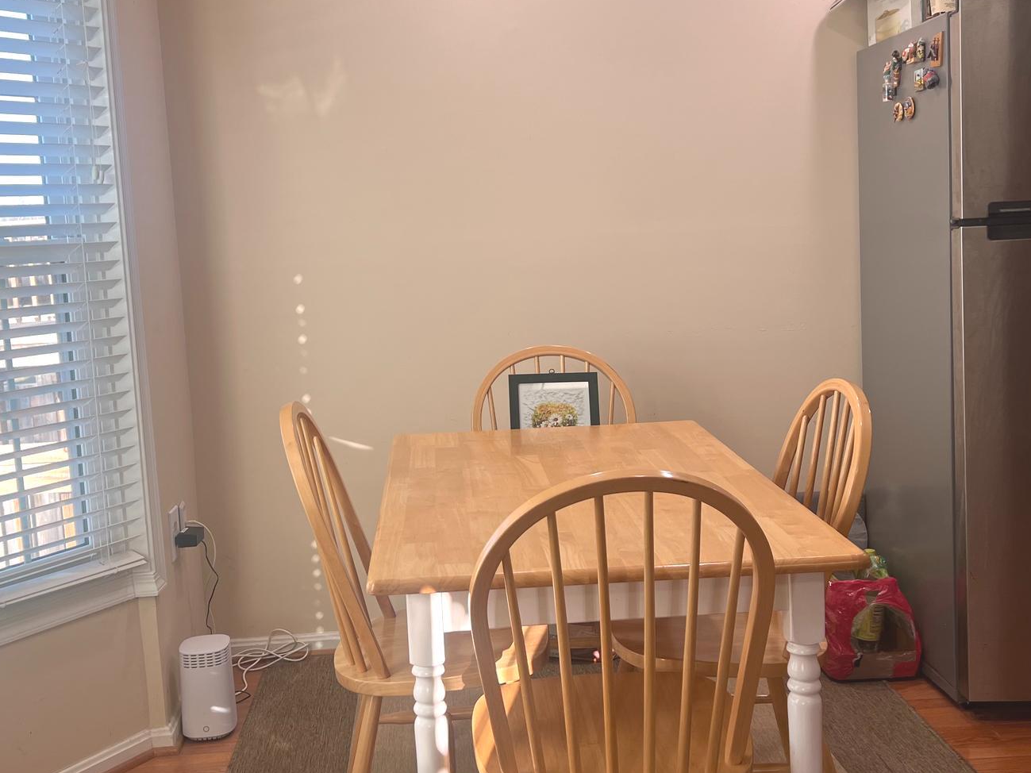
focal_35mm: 41
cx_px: 483
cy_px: 337
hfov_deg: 45.8
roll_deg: +3.2
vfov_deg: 35.1
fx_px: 1221
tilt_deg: -6.1
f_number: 1.5
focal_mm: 5.7
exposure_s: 1/120
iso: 32
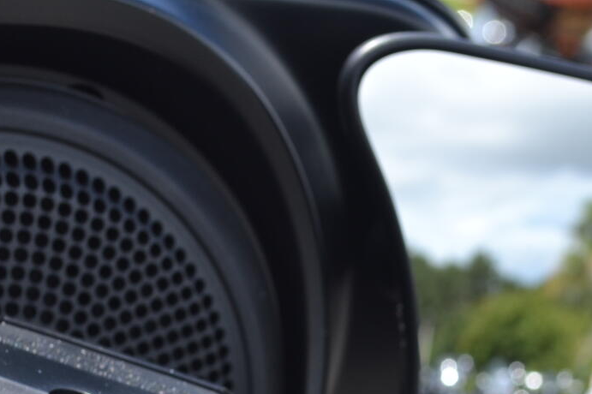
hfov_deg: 14.7
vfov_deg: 9.6
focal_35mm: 139
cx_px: 410
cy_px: 570
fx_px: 2285
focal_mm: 32
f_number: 6.3
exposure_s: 1/160
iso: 100
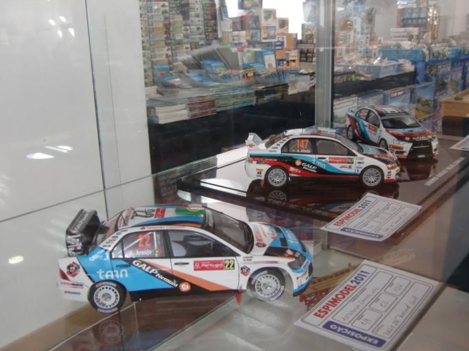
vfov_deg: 42.9
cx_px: 237
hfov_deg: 55.4
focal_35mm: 33
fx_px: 447
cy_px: 165
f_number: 3.5
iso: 400
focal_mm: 5.2
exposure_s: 1/60
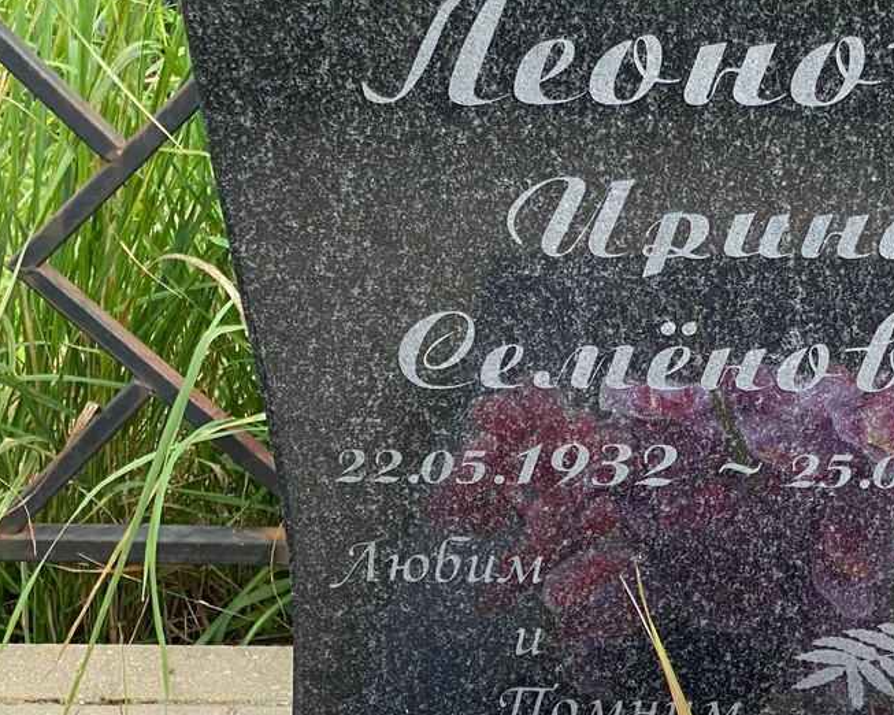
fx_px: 2963
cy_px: 490
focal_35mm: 112
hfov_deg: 17.0
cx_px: 780
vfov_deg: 13.7
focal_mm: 6
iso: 20
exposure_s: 1/527
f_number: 2
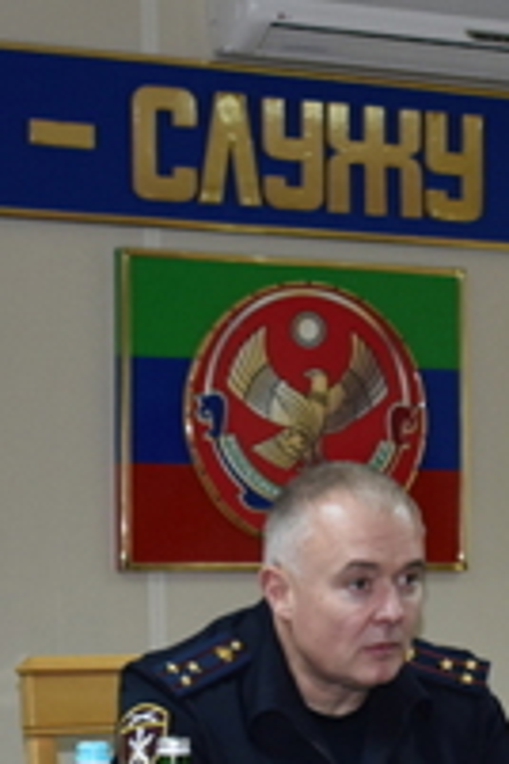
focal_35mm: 123
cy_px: 692
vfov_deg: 16.4
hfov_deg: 11.0
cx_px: 513
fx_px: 2608
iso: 800
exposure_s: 1/60
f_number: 3.8
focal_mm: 22
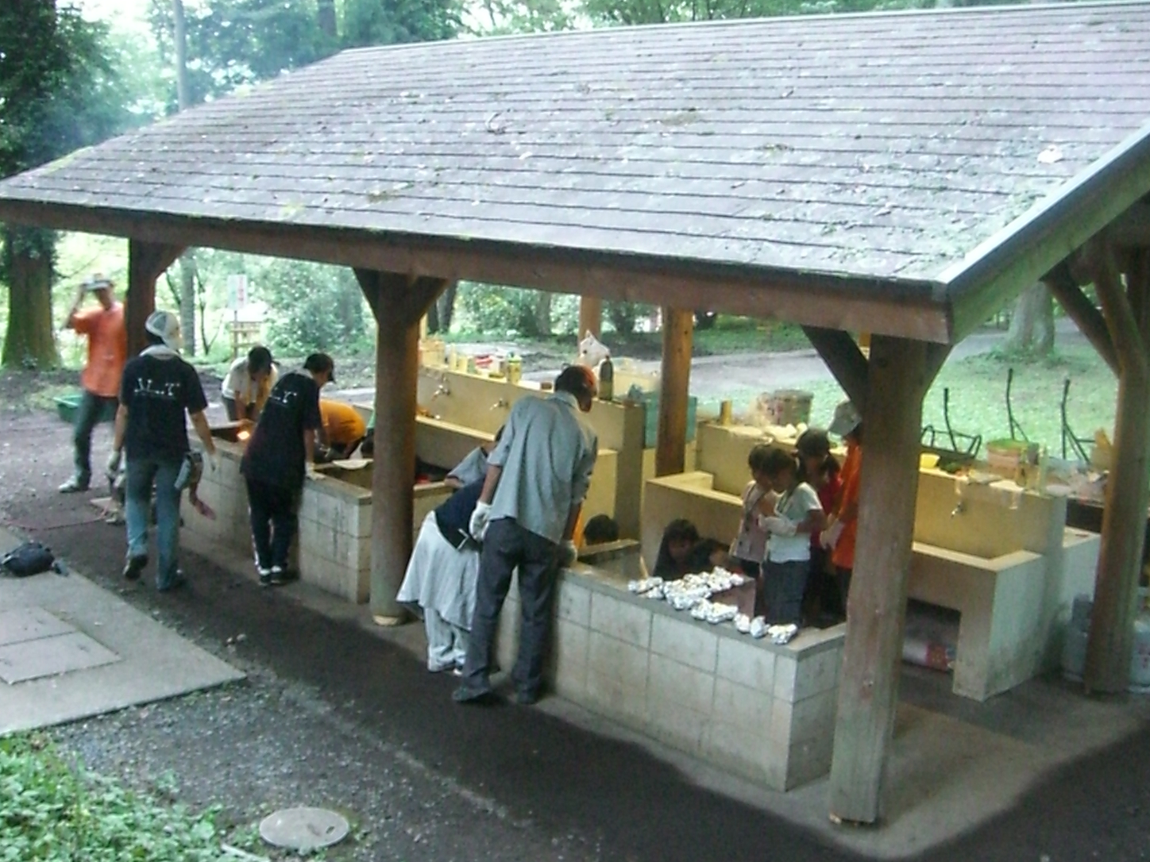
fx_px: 1395
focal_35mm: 42
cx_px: 565
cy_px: 401
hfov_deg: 44.8
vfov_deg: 34.3
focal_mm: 6.2
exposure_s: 1/20
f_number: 2.7
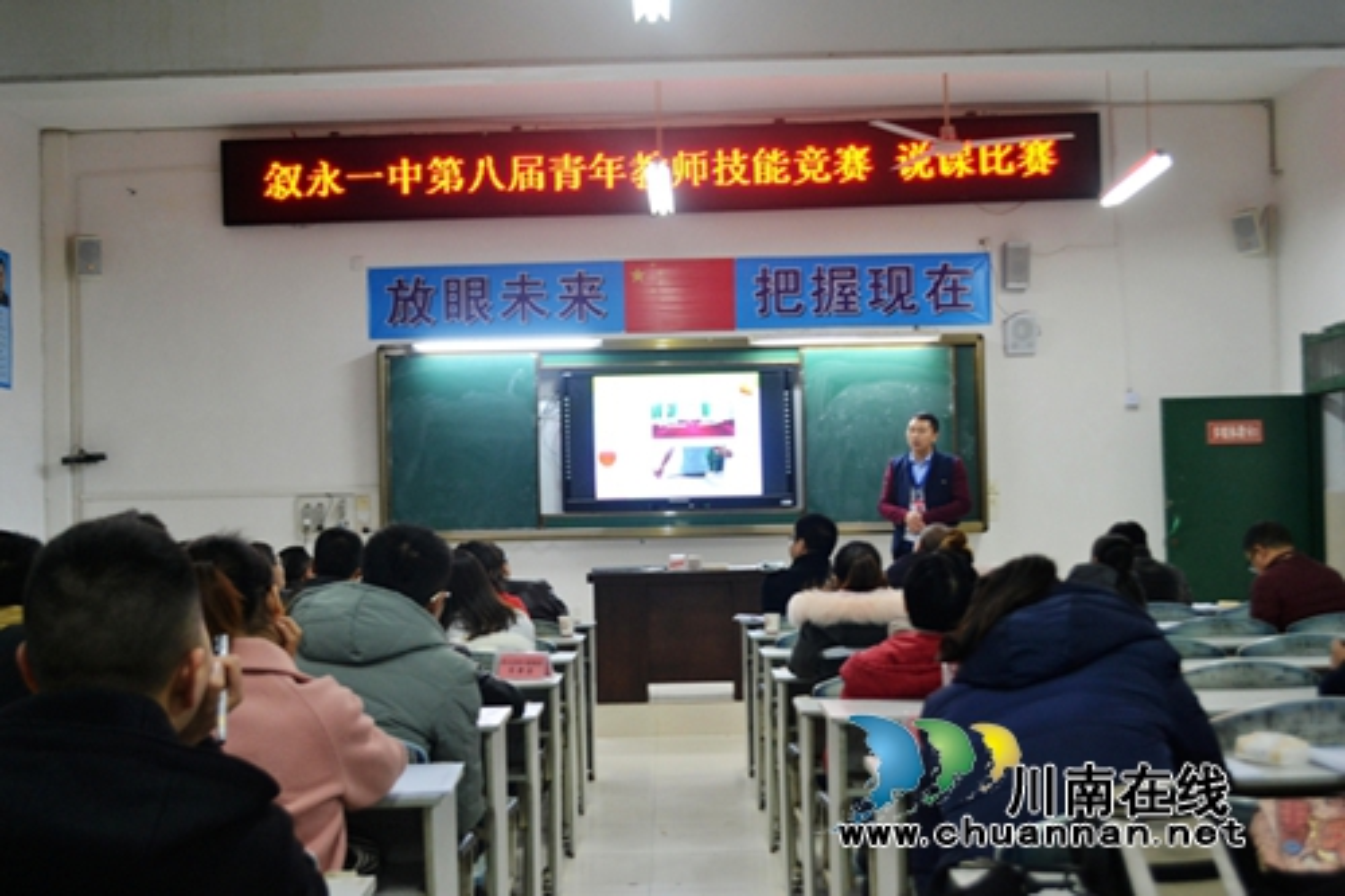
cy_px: 448
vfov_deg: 30.8
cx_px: 672
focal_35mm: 44
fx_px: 1625
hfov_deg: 45.0
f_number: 4.5
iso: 560
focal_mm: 29
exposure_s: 1/15
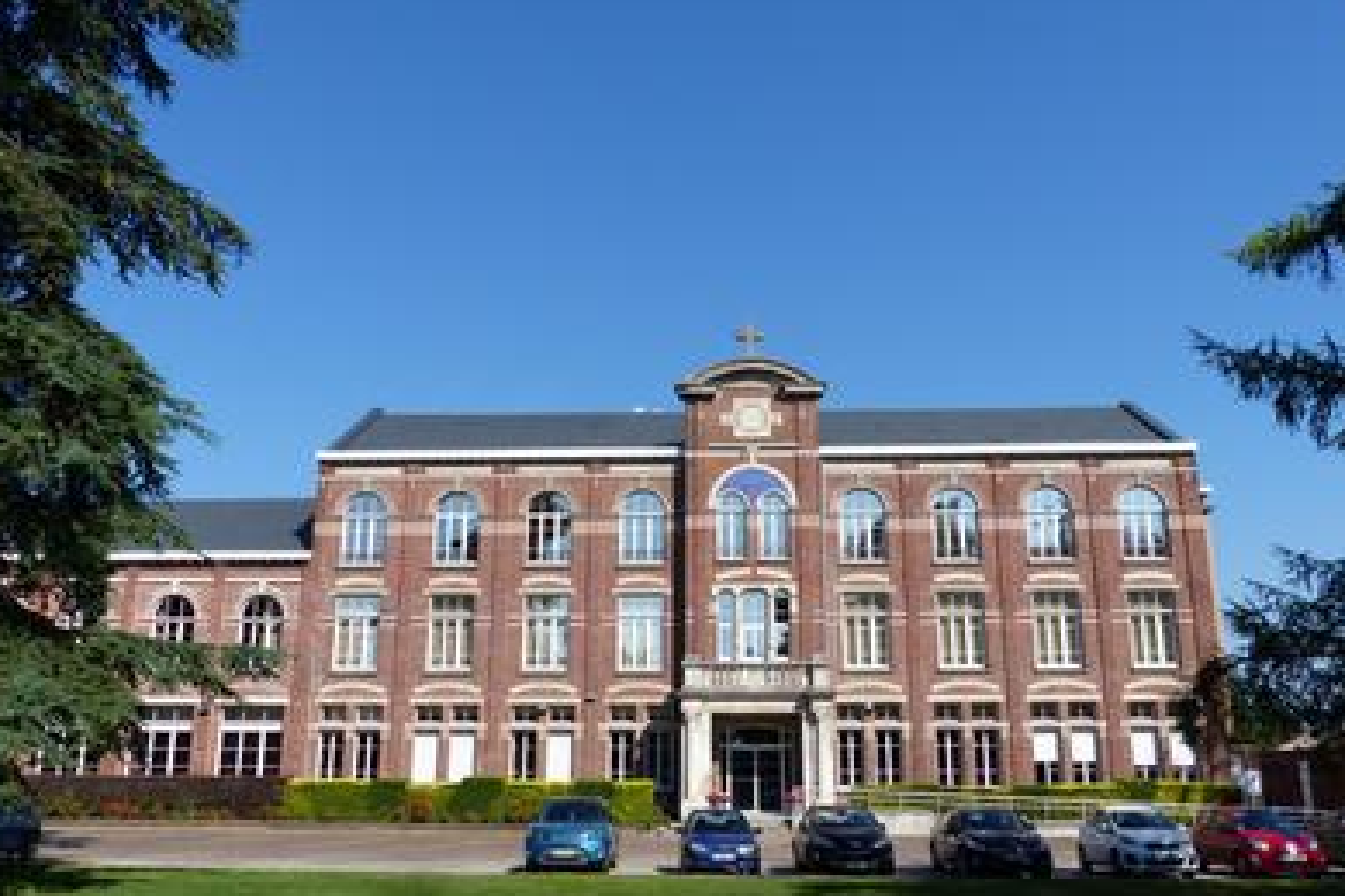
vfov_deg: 42.3
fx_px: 1158
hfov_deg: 60.3
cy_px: 457
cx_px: 681
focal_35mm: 31
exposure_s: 1/1000
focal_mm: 5.2
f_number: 4
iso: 100
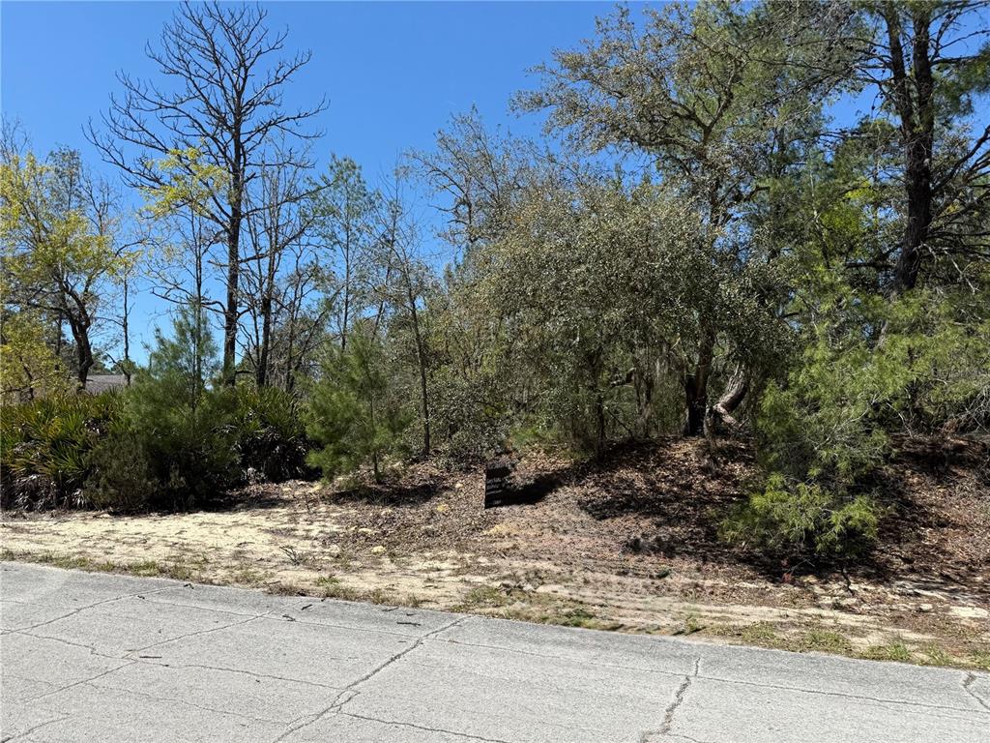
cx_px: 495
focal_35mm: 24
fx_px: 686
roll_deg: -2.4
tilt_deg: +5.5
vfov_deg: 56.8
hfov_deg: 71.6
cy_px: 372
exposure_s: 1/3953
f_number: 1.78
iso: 80
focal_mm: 6.76
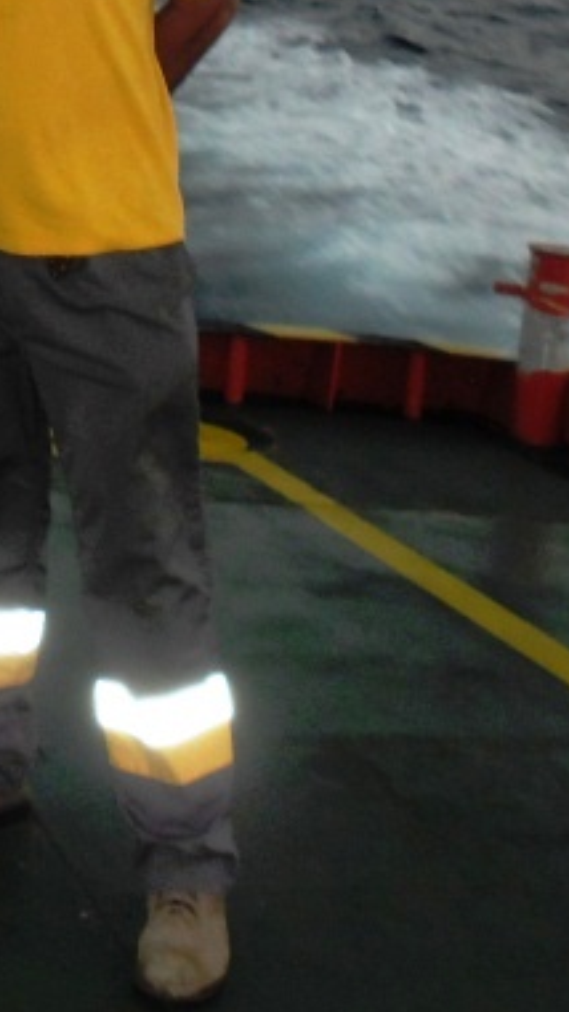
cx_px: -146
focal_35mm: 79
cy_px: 88
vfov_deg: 25.9
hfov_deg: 14.7
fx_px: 2121
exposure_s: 1/45
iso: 100
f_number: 3.5
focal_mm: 4.9
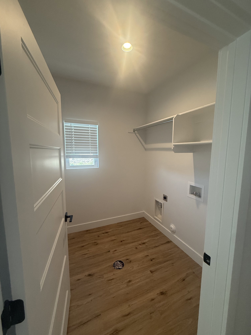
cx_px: 126
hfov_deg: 85.7
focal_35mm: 14
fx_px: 135
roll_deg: -0.4
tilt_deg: -5.2
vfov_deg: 102.1
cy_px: 168
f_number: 2.2
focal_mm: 2.22
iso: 320
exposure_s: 1/120
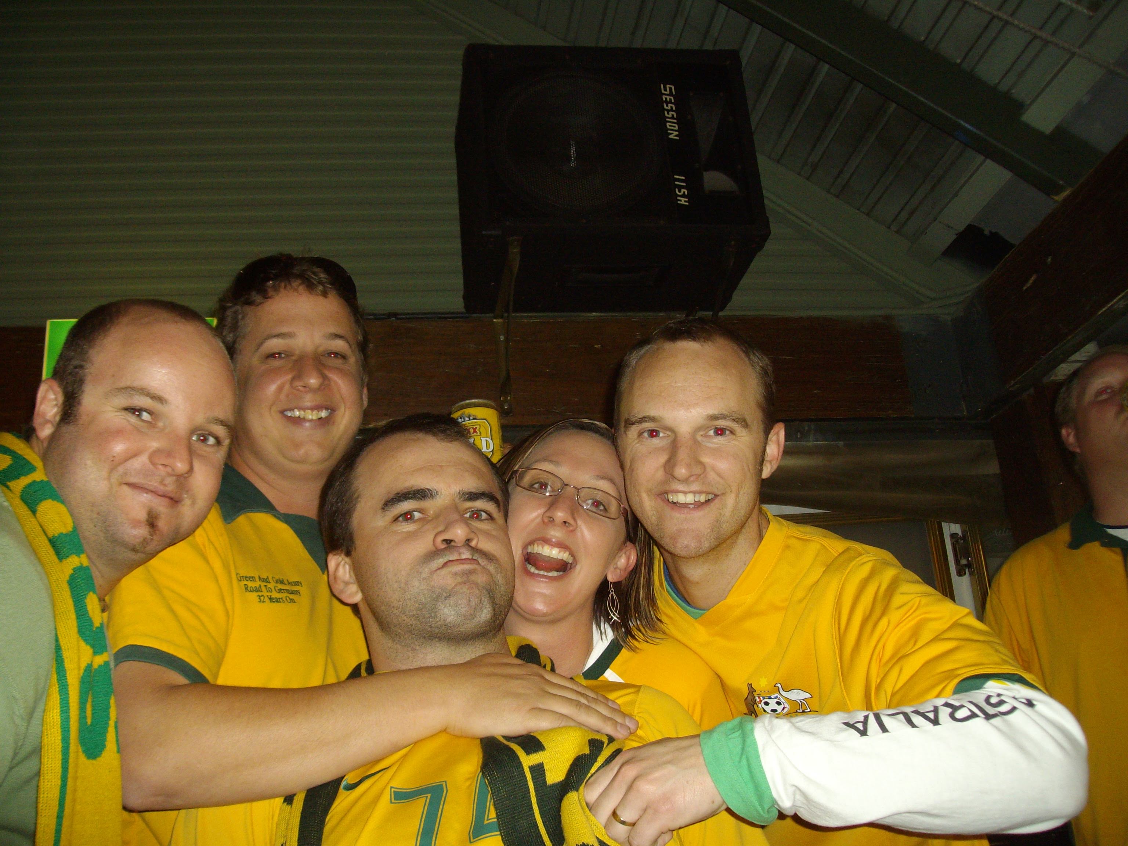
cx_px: 564
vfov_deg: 39.7
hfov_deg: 51.4
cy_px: 423
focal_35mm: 36
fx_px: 1173
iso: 160
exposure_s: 1/50
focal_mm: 6
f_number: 2.7
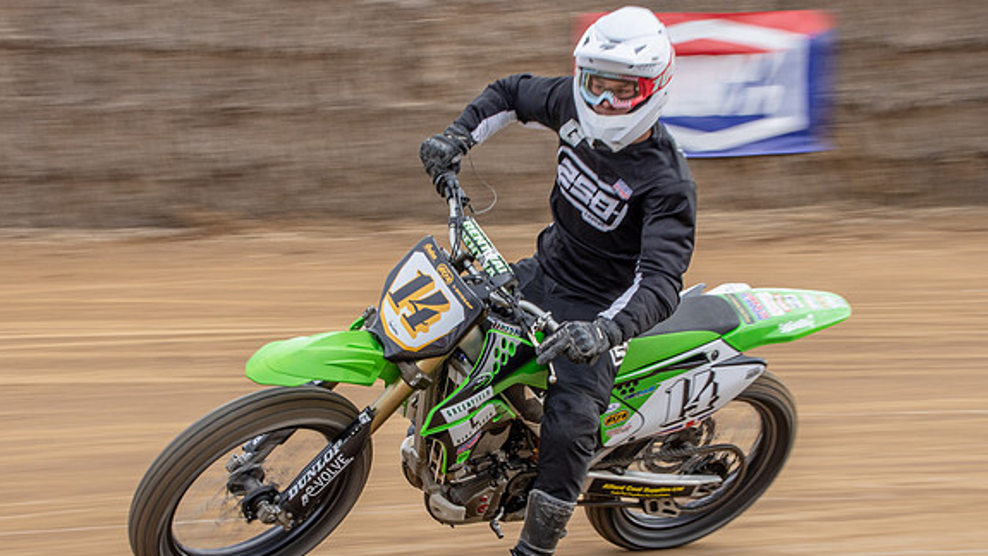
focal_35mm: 125
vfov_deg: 9.7
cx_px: 472
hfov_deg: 17.1
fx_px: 3276
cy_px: 298
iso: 200
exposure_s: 1/100
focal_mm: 66
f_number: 13
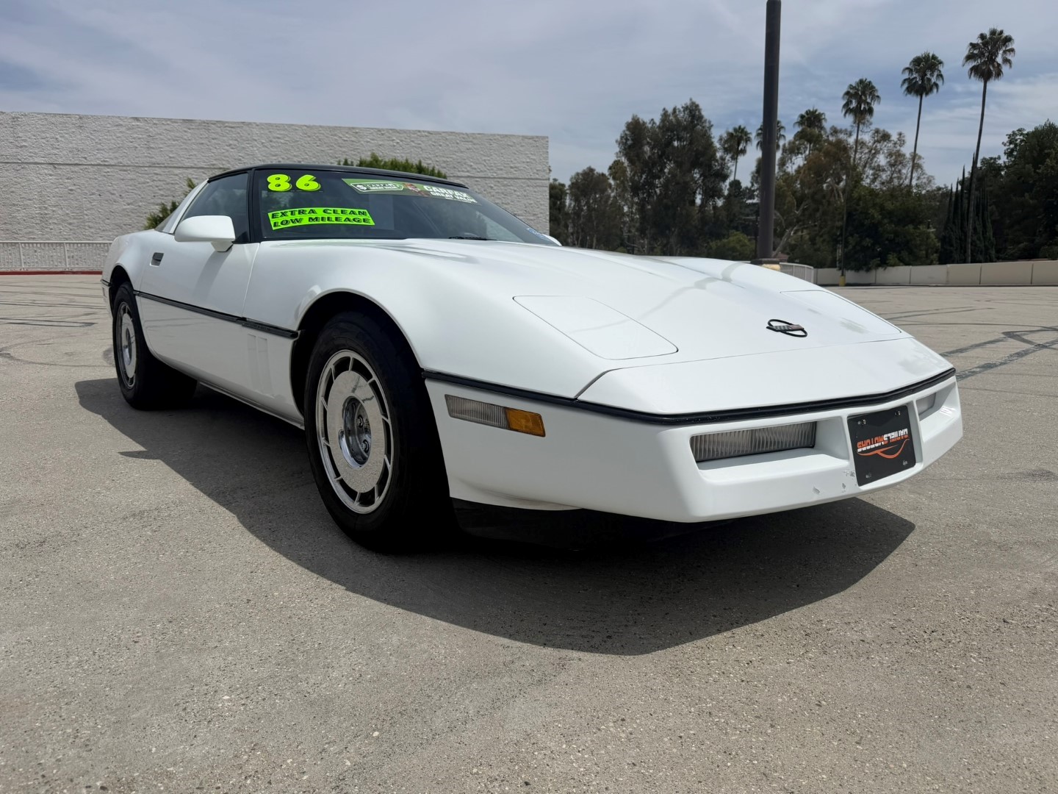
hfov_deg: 71.6
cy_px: 397
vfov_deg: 56.8
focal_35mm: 24
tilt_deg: -8.8
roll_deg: +1.5
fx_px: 734
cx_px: 529
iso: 80
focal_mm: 6.76
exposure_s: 1/14286
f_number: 1.78
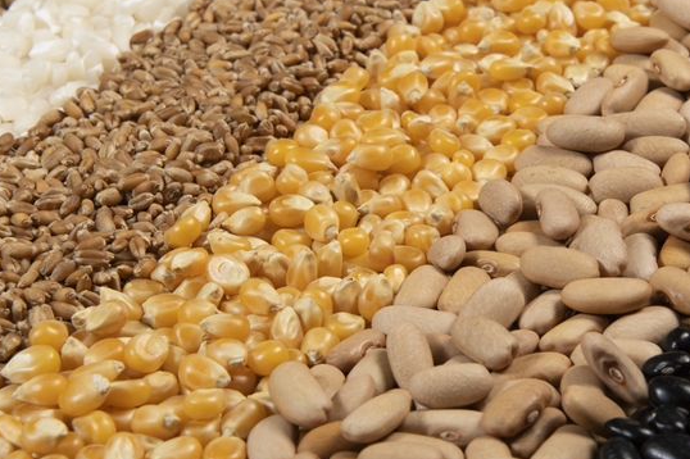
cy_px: 204
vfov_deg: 11.0
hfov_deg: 16.4
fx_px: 2394
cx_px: 463
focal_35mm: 125
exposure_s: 1/160
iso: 200
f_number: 14
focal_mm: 56
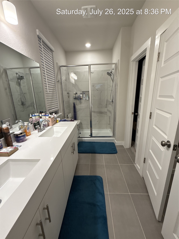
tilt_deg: -16.8
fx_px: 97
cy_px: 120
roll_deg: +0.3
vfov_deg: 102.1
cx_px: 90
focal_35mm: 14
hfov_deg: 85.7
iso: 250
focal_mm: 2.22
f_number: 2.2
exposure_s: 1/120
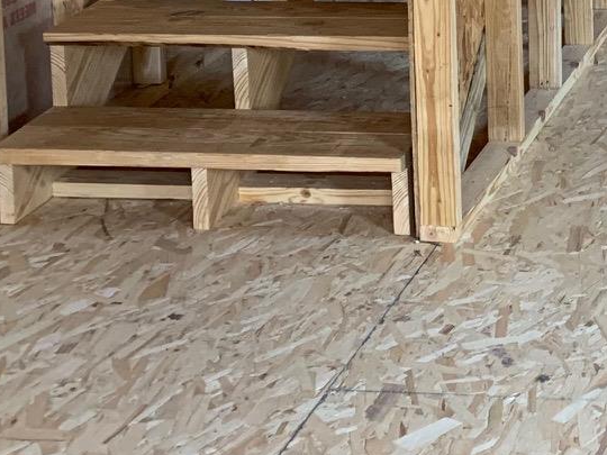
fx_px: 1701
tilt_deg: -4.3
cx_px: 762
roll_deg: +1.3
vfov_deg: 13.7
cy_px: -346
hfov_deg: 18.9
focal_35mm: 97
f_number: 1.8
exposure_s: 1/60
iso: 200
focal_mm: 4.25
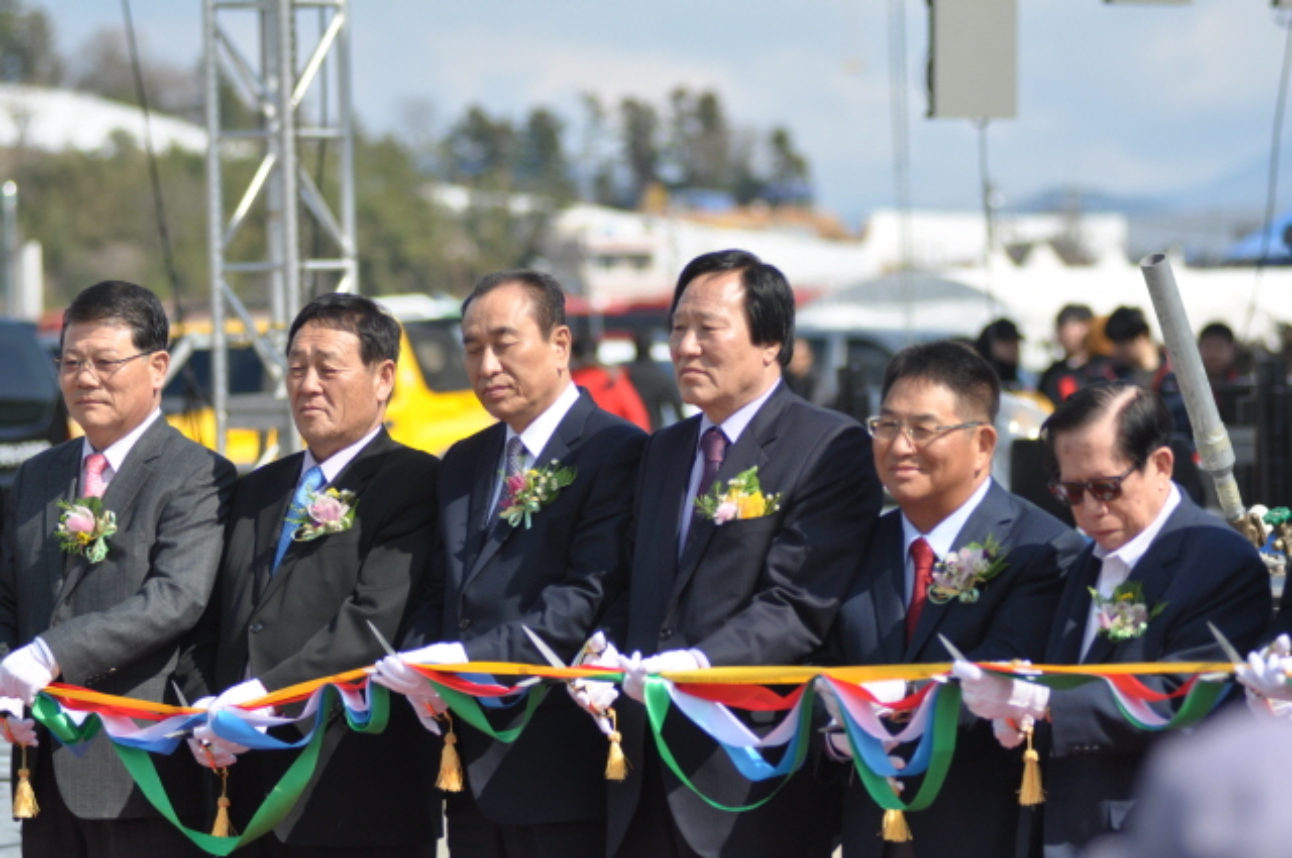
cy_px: 429
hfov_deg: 11.8
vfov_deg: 7.9
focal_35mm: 174
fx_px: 6237
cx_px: 646
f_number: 2.8
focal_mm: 116
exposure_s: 1/2500
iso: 200
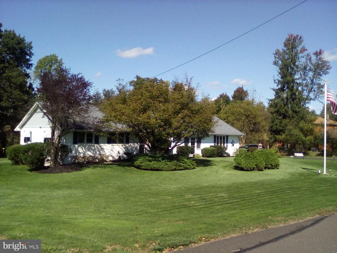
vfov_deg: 40.7
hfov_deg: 52.6
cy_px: 126
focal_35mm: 35
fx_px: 341
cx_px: 168
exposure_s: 1/1135
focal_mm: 2.9
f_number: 2.8
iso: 56
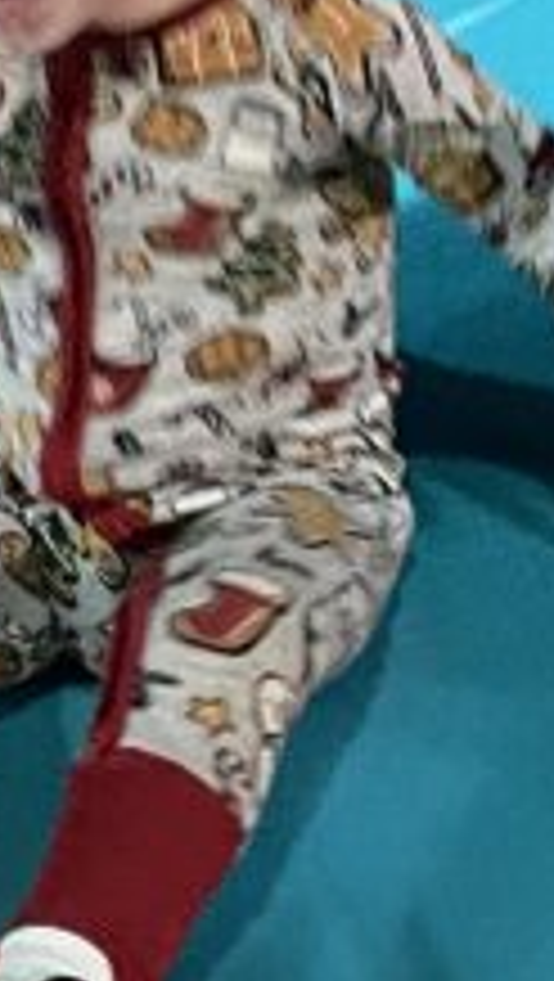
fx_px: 3465
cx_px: 797
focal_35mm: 133
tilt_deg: -25.3
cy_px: 270
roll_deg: +1.4
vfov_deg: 16.1
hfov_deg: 8.9
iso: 800
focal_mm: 4.2
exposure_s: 1/24
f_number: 1.6
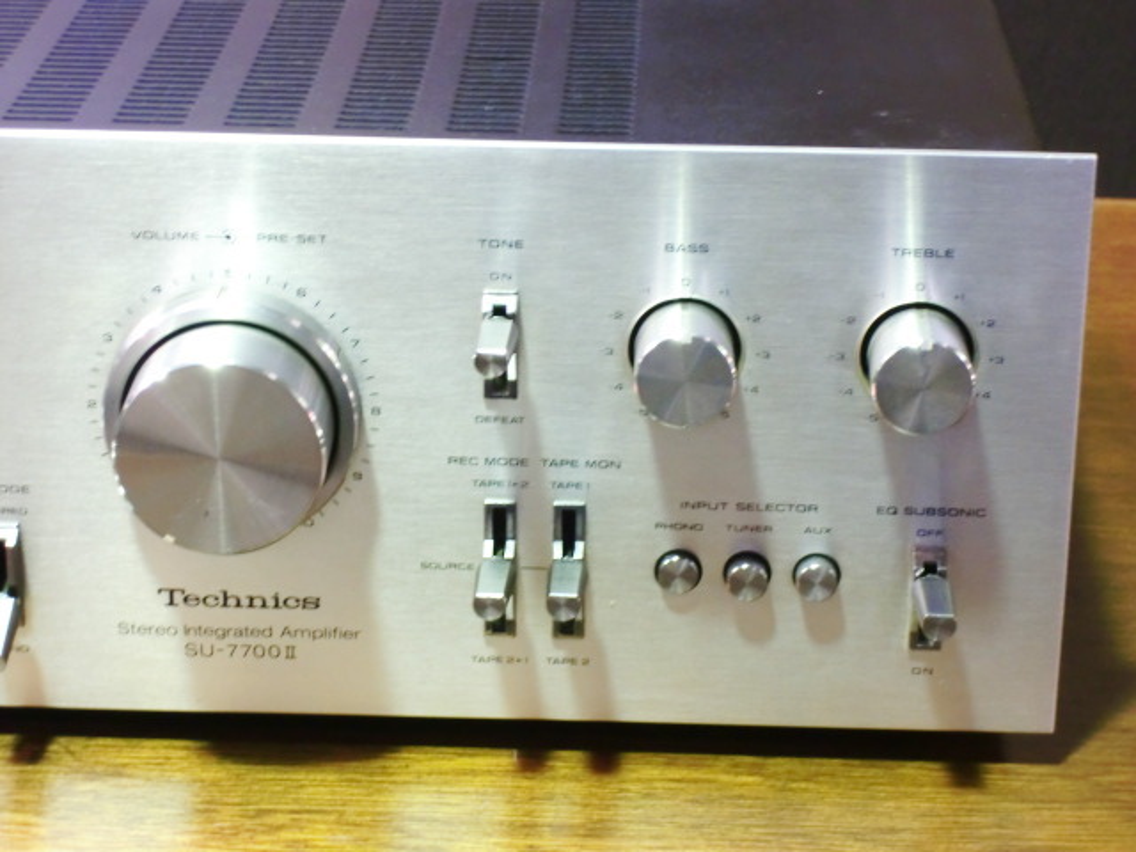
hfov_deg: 17.6
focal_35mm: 112
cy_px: 426
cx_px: 568
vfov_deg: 13.2
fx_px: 3676
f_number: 5.8
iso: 400
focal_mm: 19.6
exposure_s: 1/8
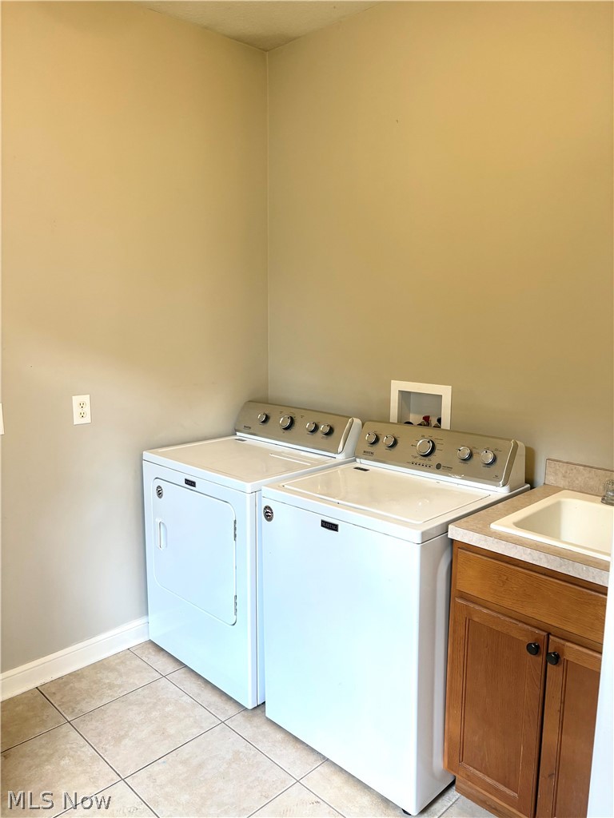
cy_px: 409
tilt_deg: -8.7
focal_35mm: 26
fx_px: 615
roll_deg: +0.1
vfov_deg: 67.3
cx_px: 307
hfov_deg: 53.1
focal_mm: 5.96
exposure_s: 1/60
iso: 80
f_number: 1.6
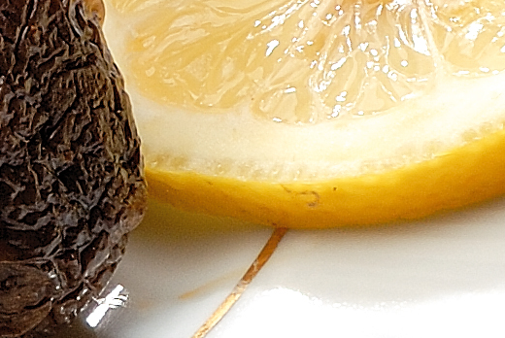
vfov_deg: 2.6
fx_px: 7527
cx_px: -537
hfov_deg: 3.8
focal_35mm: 536
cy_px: -102
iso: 100
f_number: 11
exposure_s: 1/250
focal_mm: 48
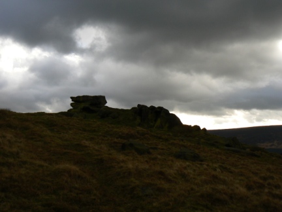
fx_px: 326
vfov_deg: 36.0
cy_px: 106
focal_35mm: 40
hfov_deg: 46.8
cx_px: 141
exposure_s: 1/320
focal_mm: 6.6
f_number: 5.6
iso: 80
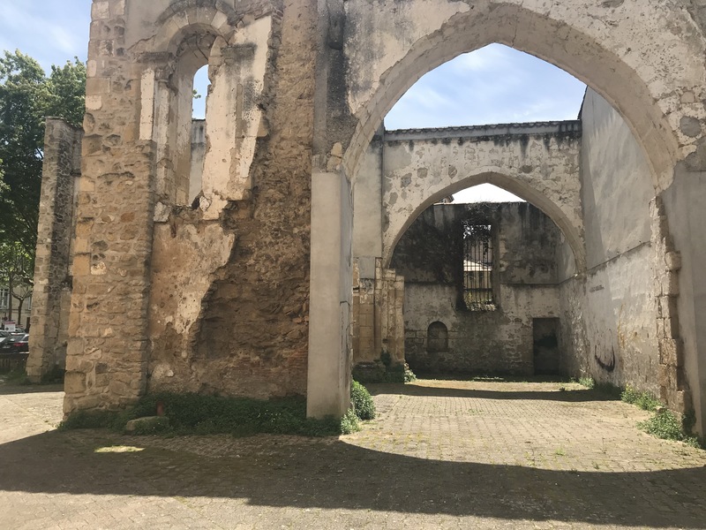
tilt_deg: +7.8
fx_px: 571
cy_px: 265
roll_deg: +0.2
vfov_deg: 49.7
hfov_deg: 63.4
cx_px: 353
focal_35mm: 28
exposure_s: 1/2083
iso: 20
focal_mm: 3.99
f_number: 1.8
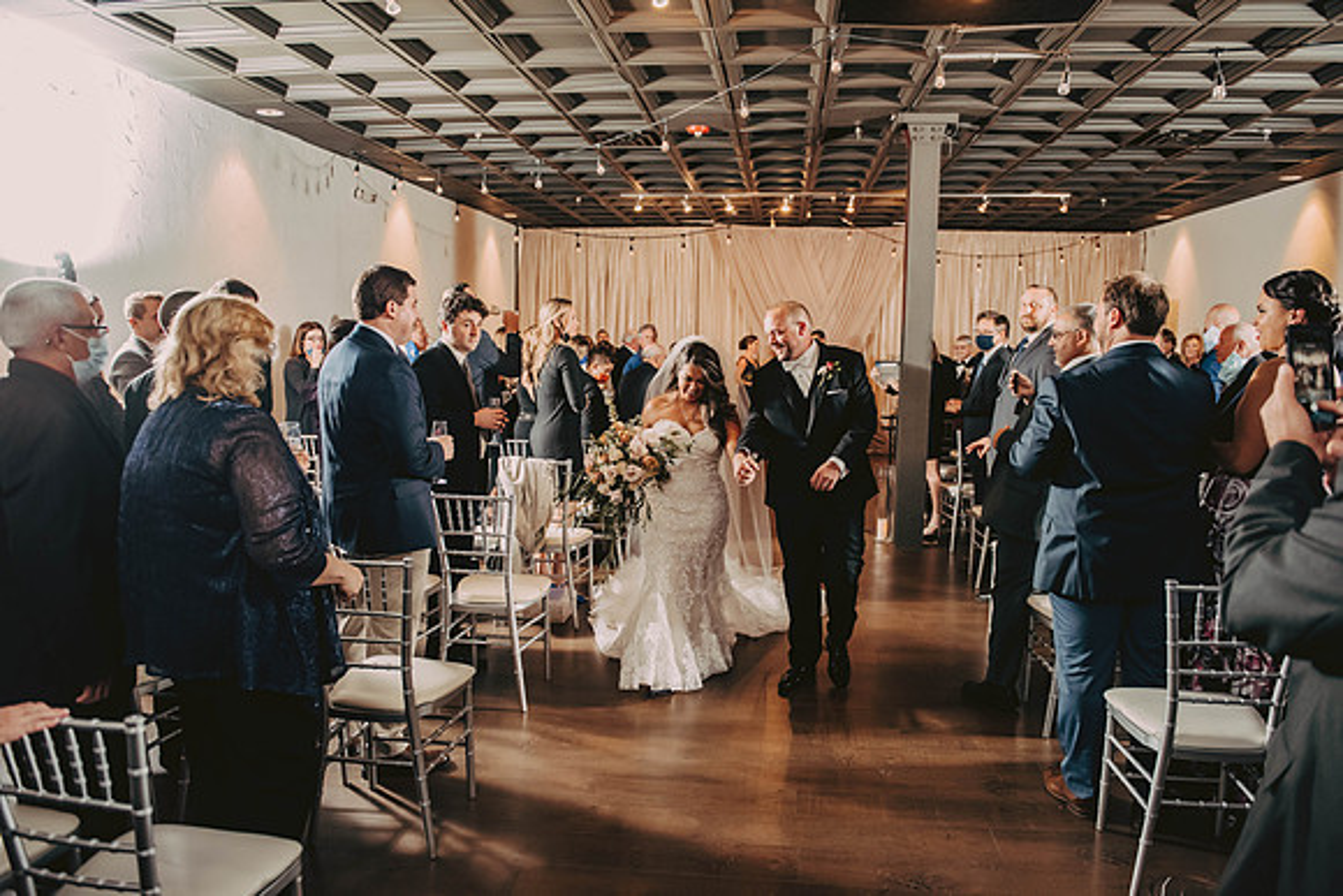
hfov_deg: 69.4
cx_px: 672
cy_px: 448
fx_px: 970
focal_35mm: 26
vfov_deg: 49.6
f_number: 3.2
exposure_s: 1/250
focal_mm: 26
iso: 2000
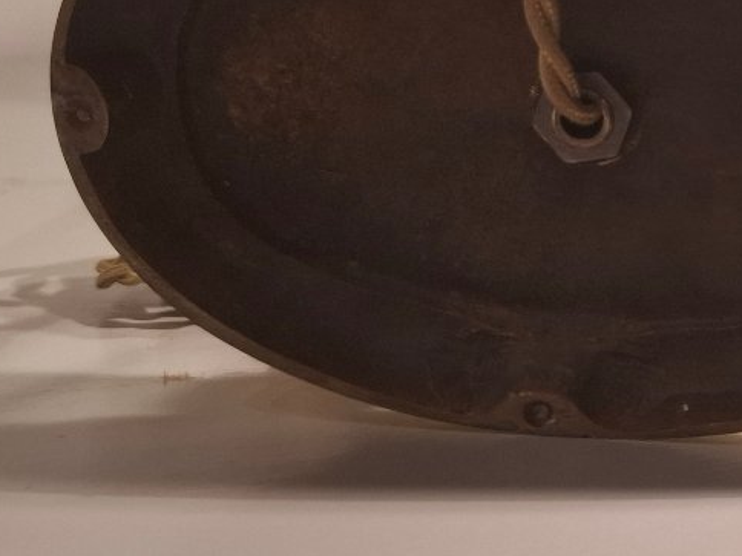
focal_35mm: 57
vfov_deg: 25.5
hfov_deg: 32.0
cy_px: 172
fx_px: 1222
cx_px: 676
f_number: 1.8
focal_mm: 5.54
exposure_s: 1/50
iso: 200
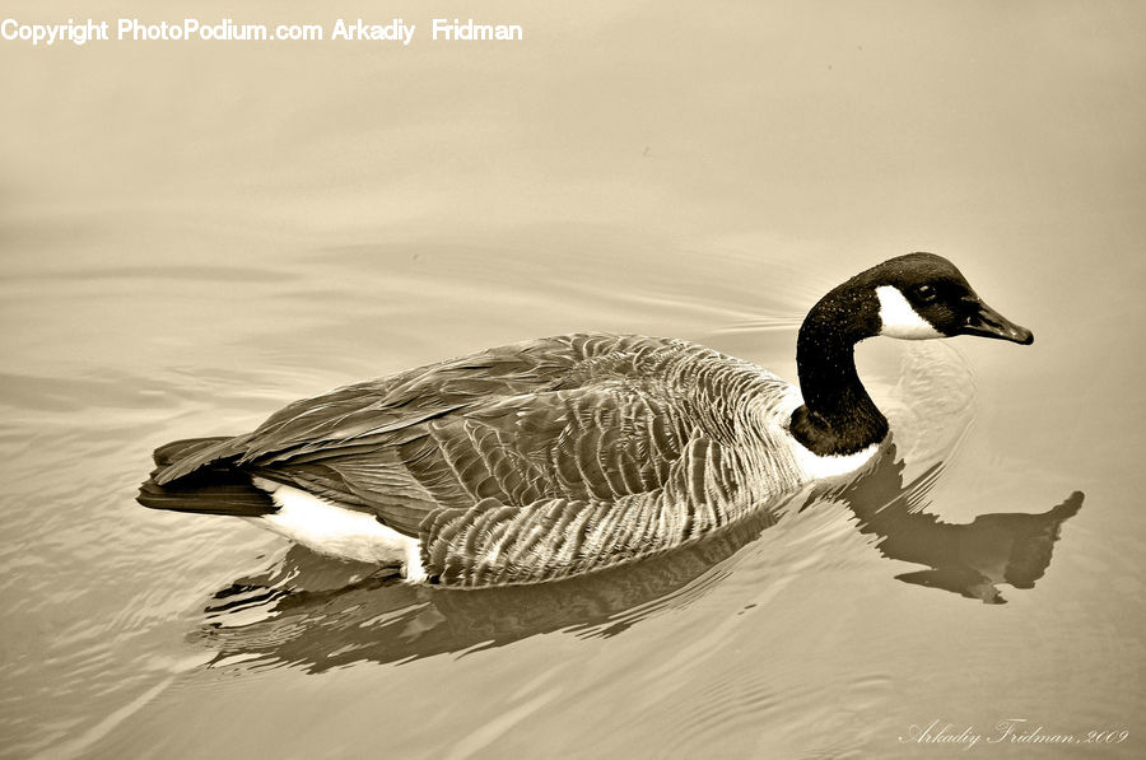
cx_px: 573
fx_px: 9535
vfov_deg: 4.6
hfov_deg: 6.9
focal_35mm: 300
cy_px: 380
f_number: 5.6
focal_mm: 200
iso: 250
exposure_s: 1/500
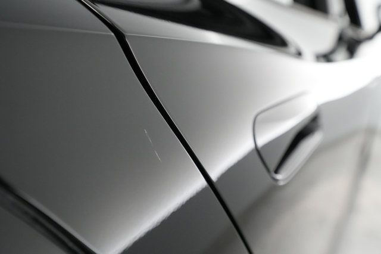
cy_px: 127
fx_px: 296
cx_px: 190
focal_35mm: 28
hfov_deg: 65.5
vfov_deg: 46.4
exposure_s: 1/100
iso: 6400
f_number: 5
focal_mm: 28
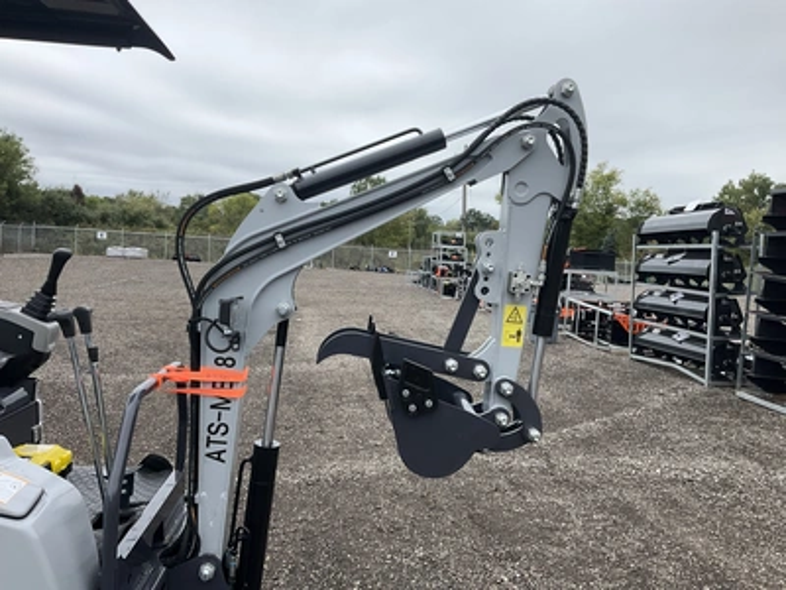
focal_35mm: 29
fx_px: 658
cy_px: 295
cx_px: 393
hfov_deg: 61.7
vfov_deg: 48.2
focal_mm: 3
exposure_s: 1/829
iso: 25
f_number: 1.8
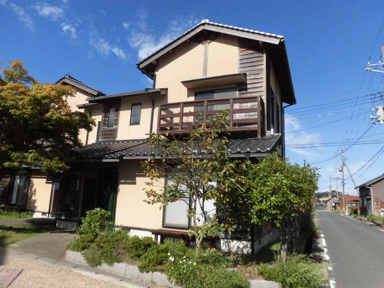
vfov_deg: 56.8
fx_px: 266
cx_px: 192
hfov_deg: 71.6
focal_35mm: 24
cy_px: 144
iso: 100
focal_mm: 4.3
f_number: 7.8
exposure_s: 1/250
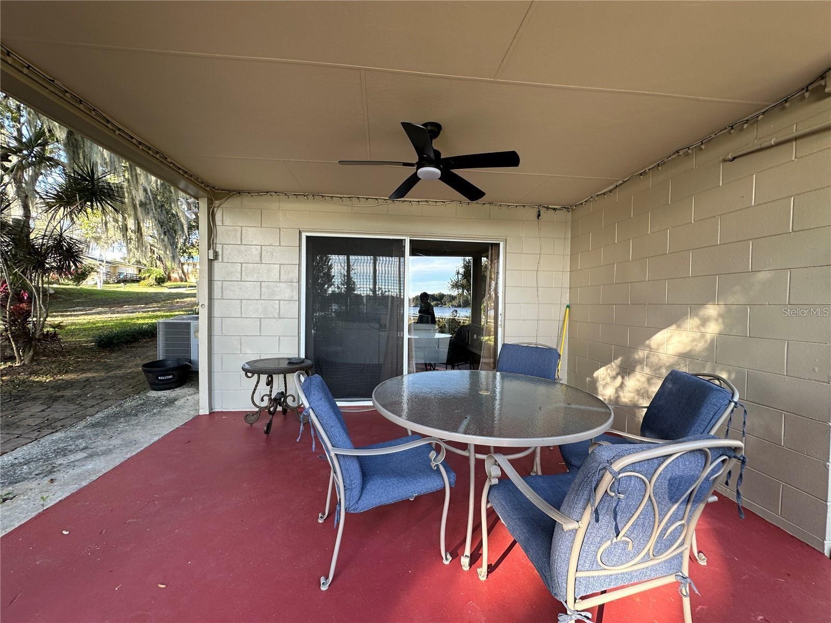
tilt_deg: -0.3
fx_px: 336
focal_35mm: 14
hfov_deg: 102.1
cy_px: 312
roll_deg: -1.7
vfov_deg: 85.7
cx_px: 416
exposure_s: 1/99
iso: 64
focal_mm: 2.22
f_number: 2.2
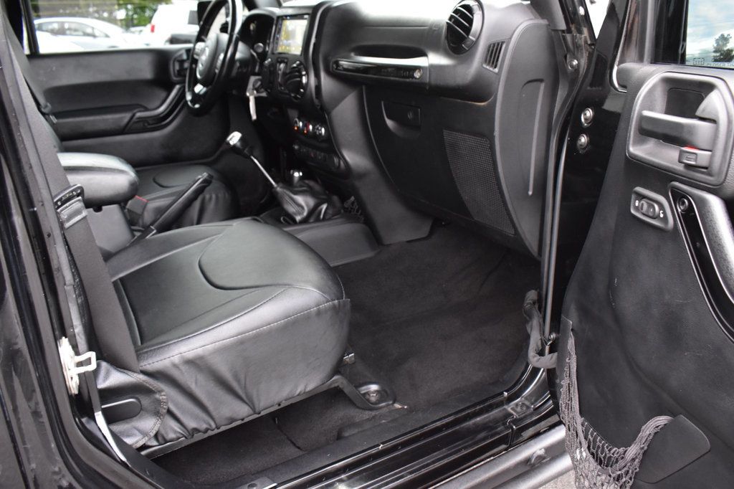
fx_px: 611
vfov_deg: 43.6
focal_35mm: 30
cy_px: 244
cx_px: 367
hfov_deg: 61.9
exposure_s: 1/15
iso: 1600
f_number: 5.6
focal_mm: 20
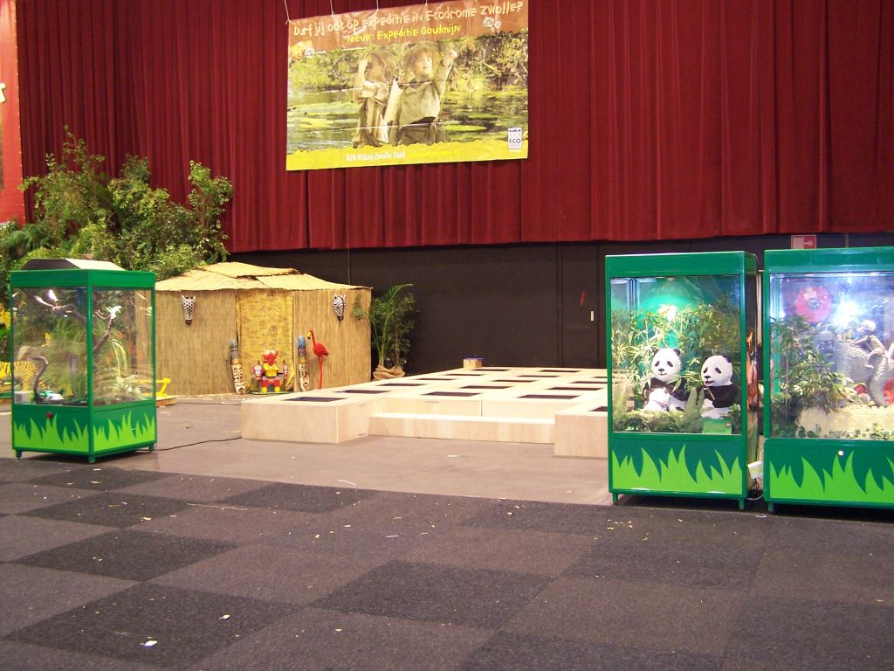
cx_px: 447
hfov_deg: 49.0
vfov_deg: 37.7
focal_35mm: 38
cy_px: 336
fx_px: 981
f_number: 2.8
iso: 140
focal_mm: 6.3
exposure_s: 1/6
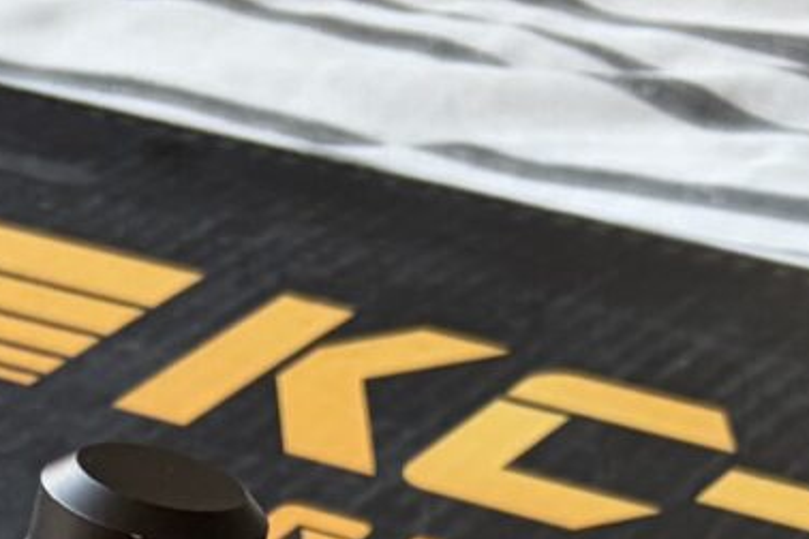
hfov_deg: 11.1
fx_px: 4112
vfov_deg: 6.5
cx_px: 19
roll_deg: +3.0
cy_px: 1880
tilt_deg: -40.6
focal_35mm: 183
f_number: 1.6
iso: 100
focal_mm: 5.96
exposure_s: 1/121
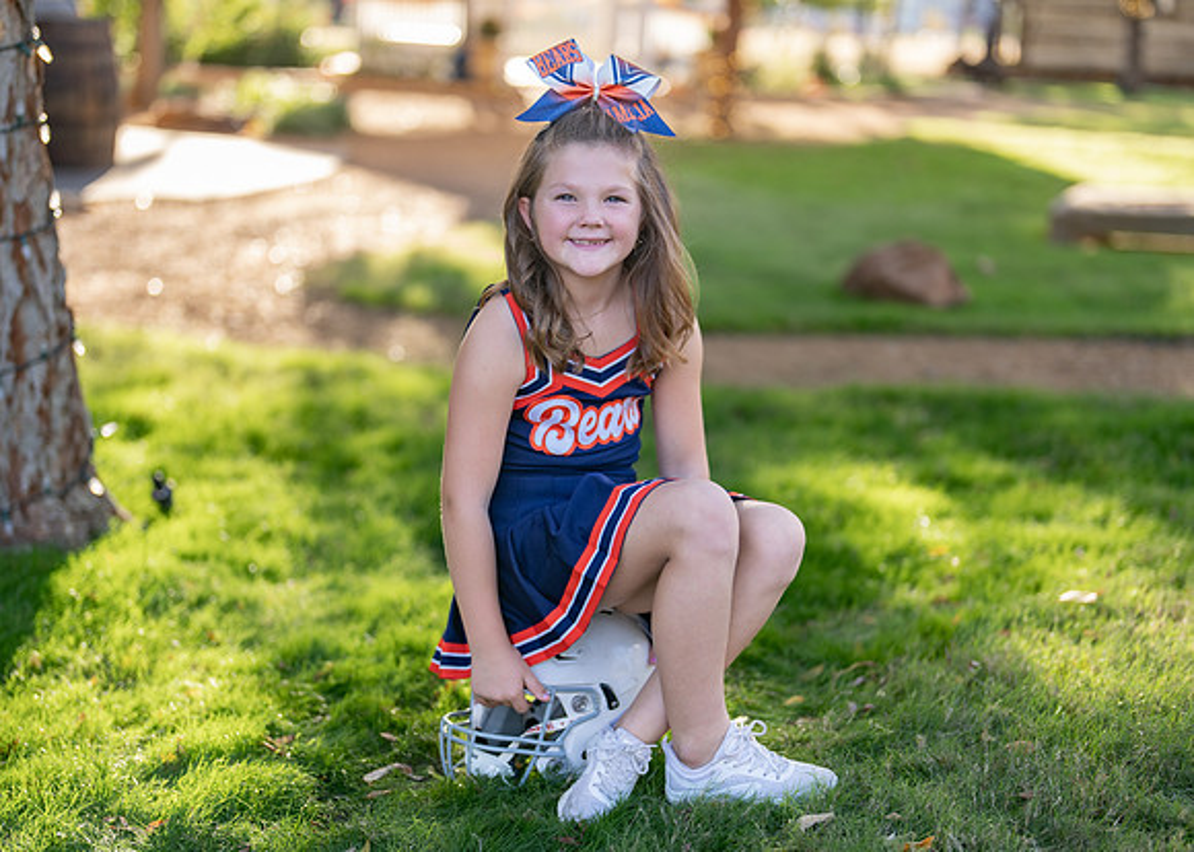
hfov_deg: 32.9
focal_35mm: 60
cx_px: 590
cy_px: 485
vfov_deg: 23.8
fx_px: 2024
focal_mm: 50
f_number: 1.2
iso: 100
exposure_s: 1/640
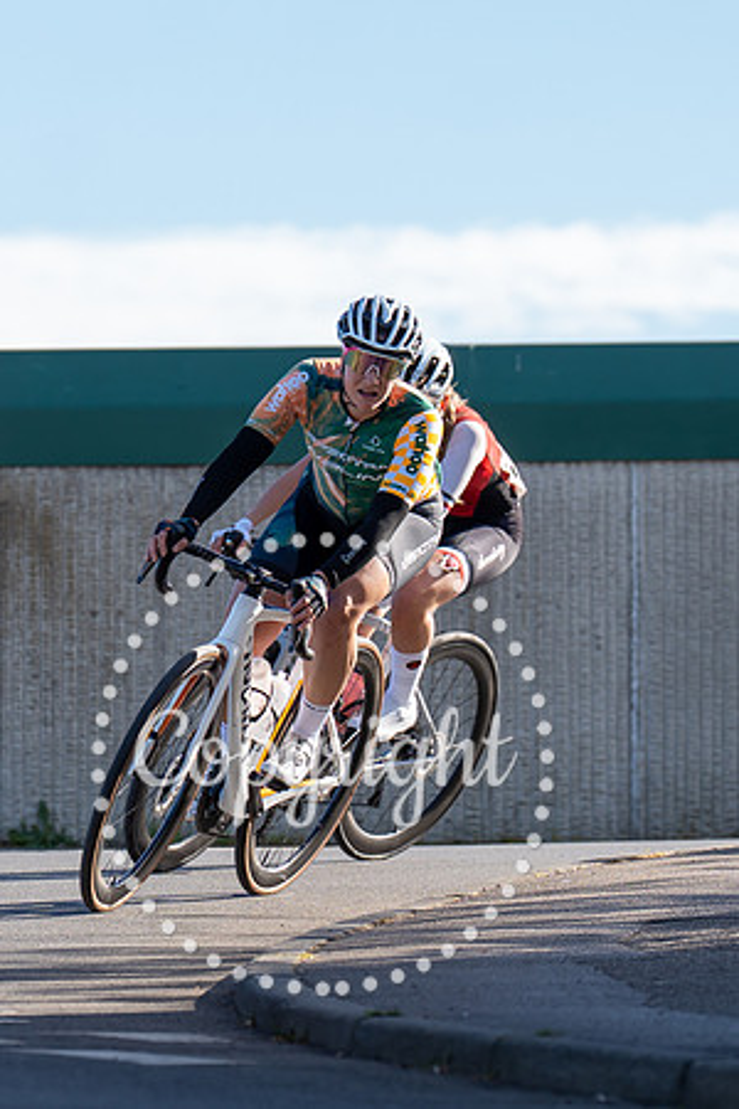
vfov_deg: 6.9
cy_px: 883
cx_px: 138
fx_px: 9134
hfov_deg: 4.6
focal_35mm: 297
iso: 250
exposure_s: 1/1000
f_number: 3.5
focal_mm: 120
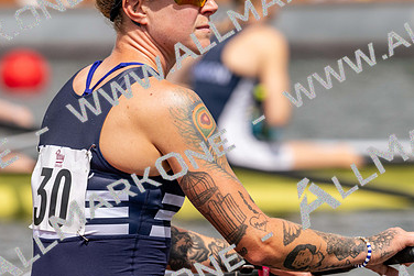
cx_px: 203
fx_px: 7098
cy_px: 126
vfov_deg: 2.2
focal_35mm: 617
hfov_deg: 3.3
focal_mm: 400
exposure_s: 1/2500
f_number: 8
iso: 720
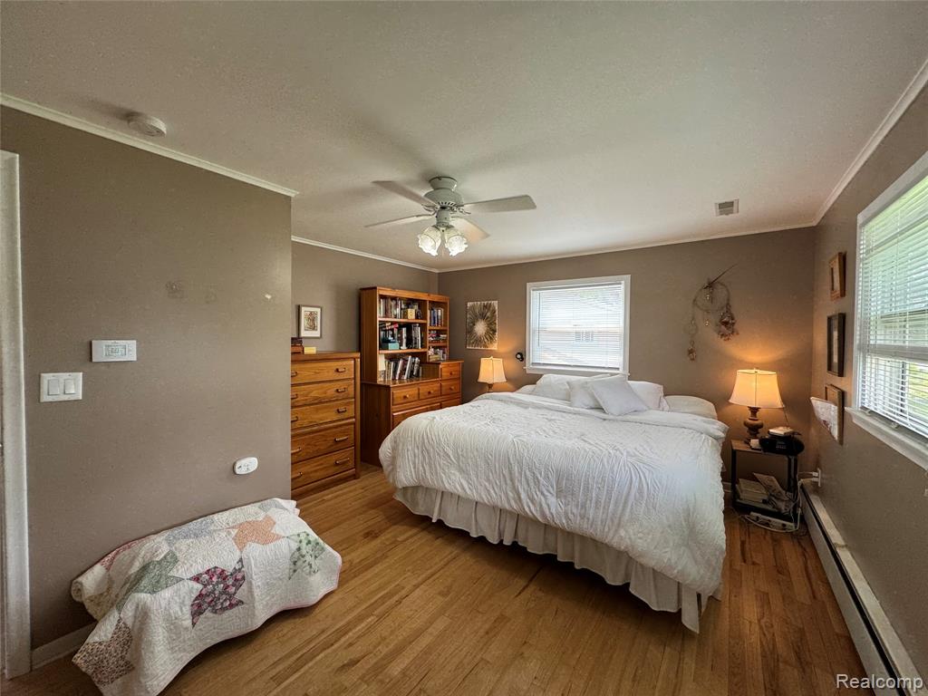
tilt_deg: -1.3
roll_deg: +0.0
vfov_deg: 85.7
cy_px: 348
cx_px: 464
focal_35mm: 14
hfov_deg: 102.1
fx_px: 375
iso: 100
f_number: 2.2
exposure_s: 1/99
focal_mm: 2.22
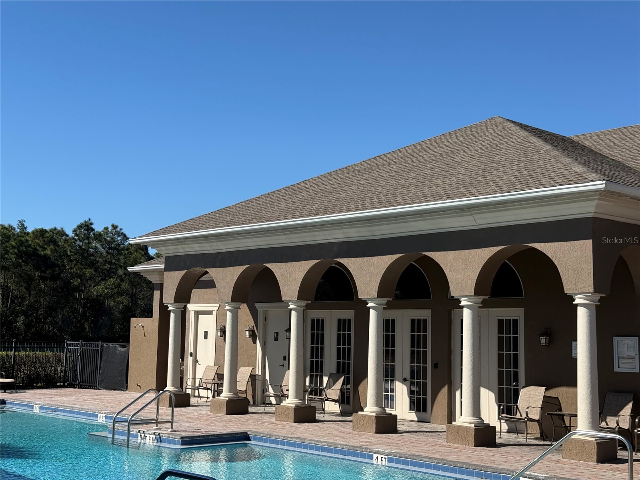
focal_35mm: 48
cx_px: 320
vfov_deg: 30.3
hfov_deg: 39.7
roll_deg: -1.1
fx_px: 887
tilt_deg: +5.9
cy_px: 240
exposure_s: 1/4587
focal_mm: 6.76
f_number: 1.78
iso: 64
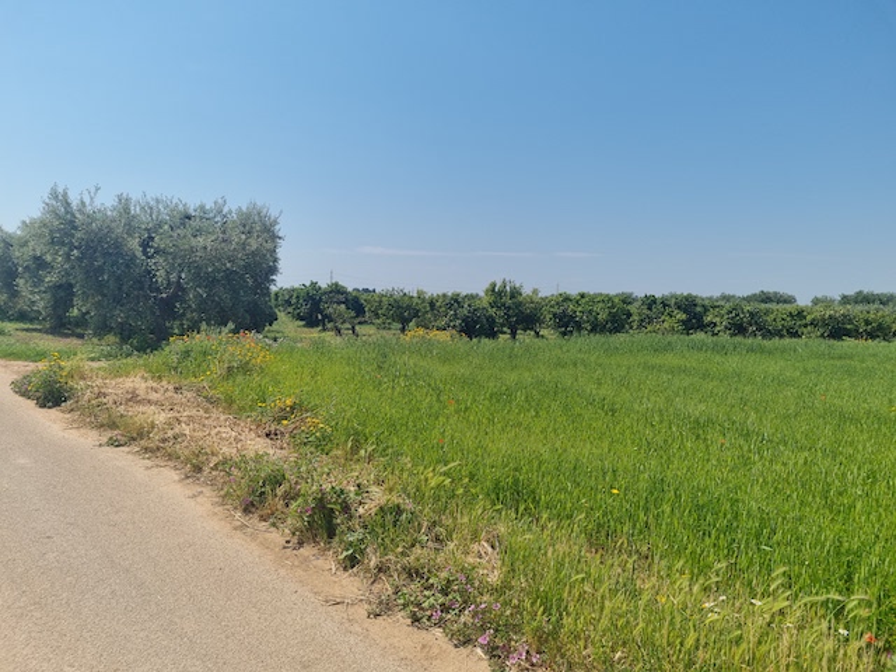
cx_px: 448
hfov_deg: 67.3
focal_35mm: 26
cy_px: 336
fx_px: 673
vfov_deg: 53.1
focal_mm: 5.4
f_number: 1.8
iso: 50
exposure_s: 1/5076
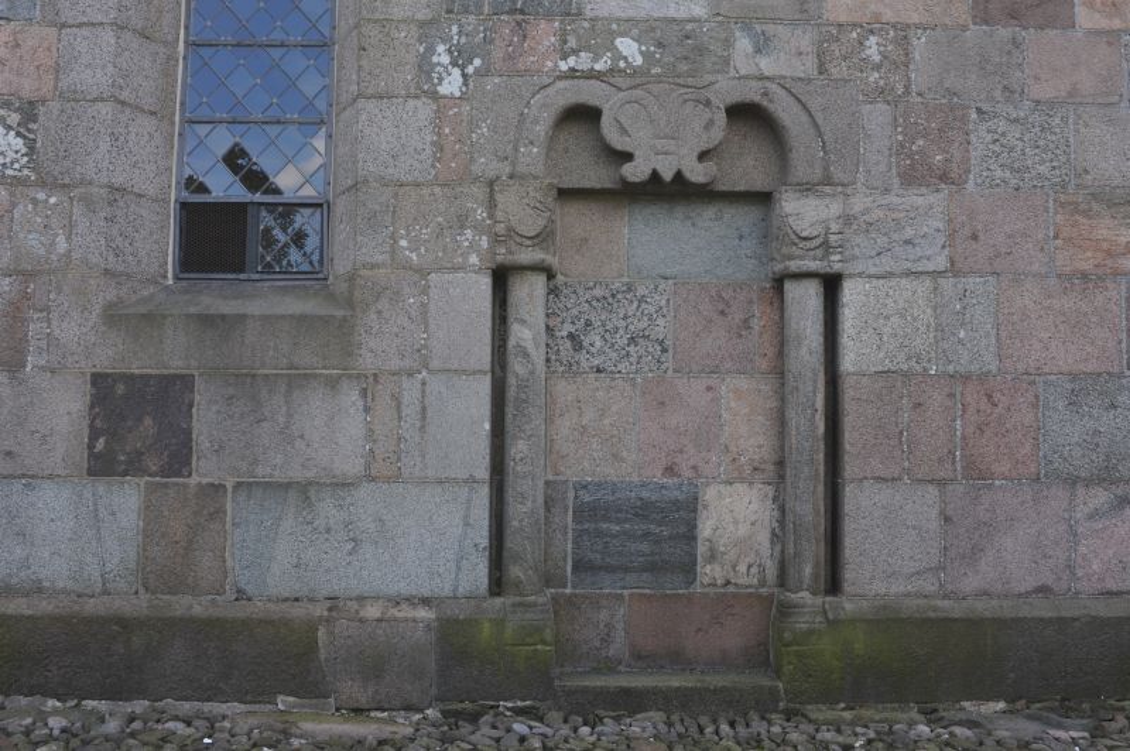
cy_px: 376
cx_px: 565
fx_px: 1098
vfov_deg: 37.8
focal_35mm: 35
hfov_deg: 54.5
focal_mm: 35
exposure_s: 1/80
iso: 400
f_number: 11
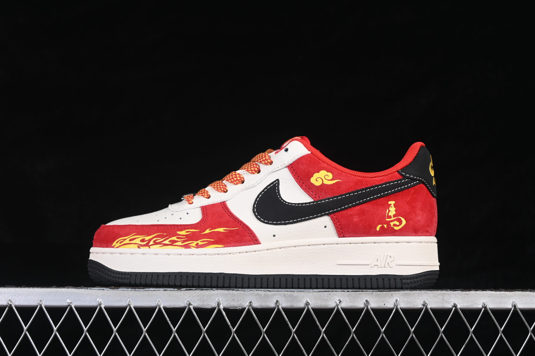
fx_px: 1115
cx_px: 268
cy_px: 178
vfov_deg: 18.2
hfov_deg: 27.0
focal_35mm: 75
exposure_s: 1/80
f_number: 7.1
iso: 160
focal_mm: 50
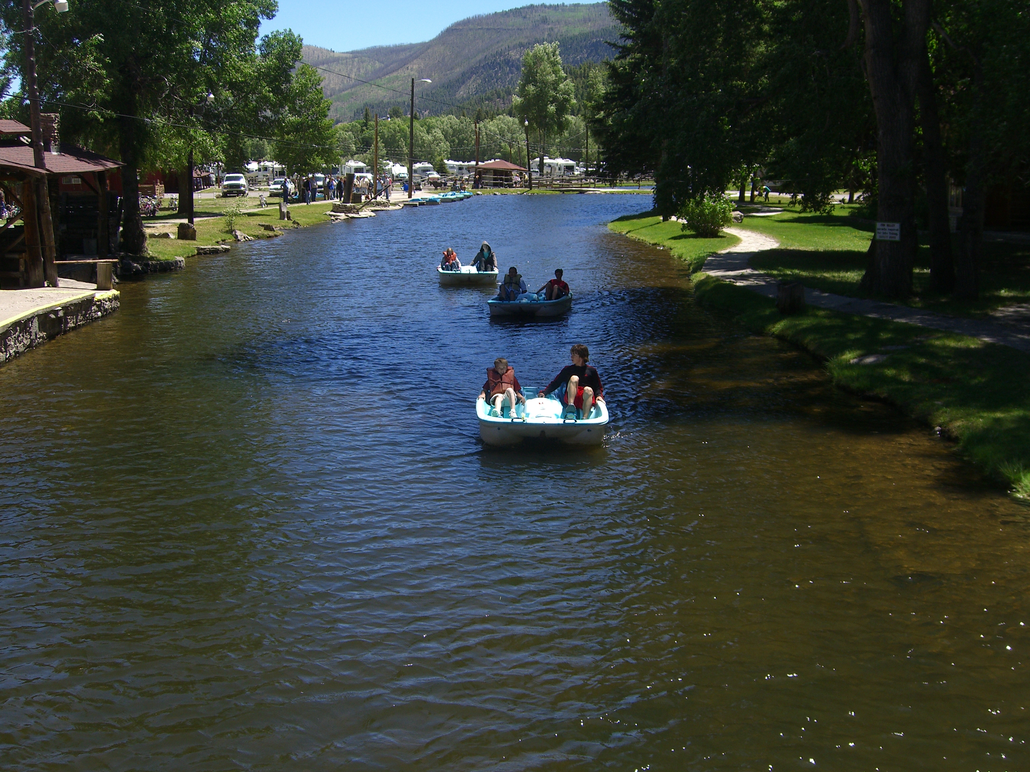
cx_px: 515
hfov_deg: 49.0
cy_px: 386
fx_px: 1131
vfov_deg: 37.7
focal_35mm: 38
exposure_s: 1/400
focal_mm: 7.9
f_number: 4
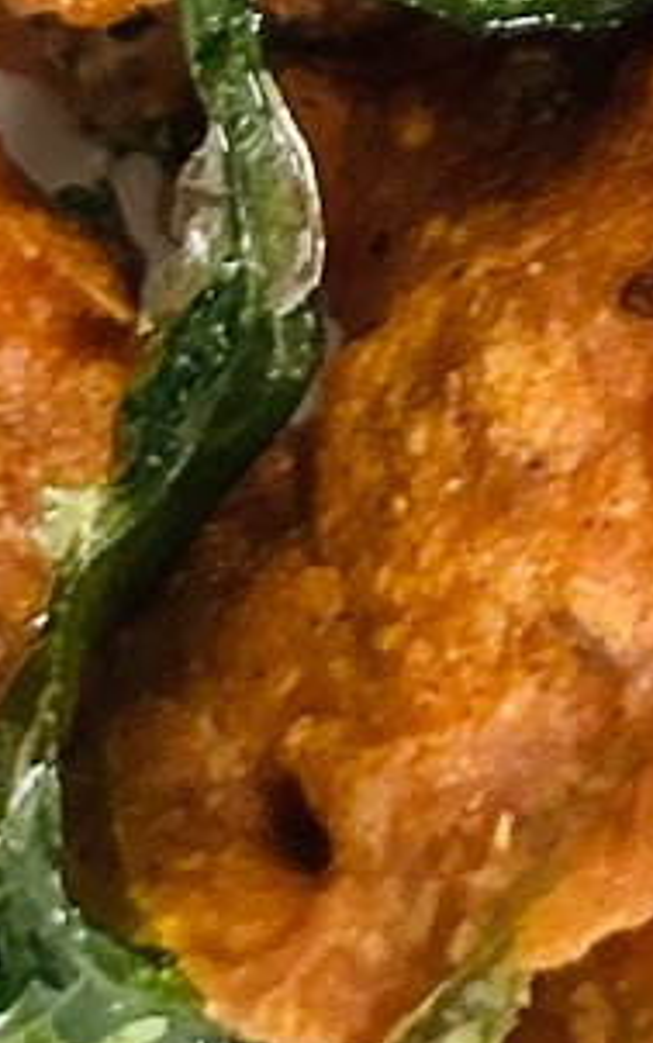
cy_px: -1506
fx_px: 5234
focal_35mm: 184
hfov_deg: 6.8
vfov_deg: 9.9
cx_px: 1531
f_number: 1.5
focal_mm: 5.7
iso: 320
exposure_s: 1/60
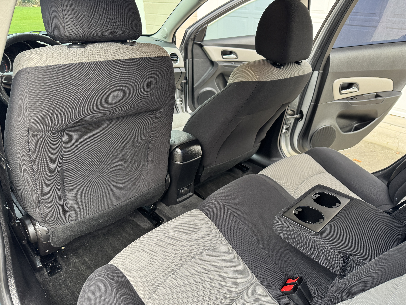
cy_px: 152
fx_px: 281
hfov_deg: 71.6
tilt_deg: -30.7
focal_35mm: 24
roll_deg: +0.8
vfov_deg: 56.8
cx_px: 203
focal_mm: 6.76
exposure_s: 1/66
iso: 200
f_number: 1.78
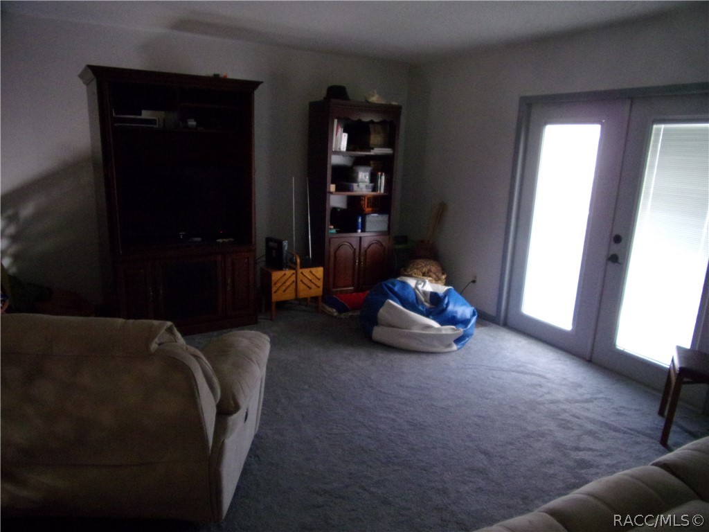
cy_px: 266
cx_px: 354
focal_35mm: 24
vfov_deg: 56.8
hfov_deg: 71.6
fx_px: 492
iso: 400
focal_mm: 4.3
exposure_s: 1/18
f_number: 3.3
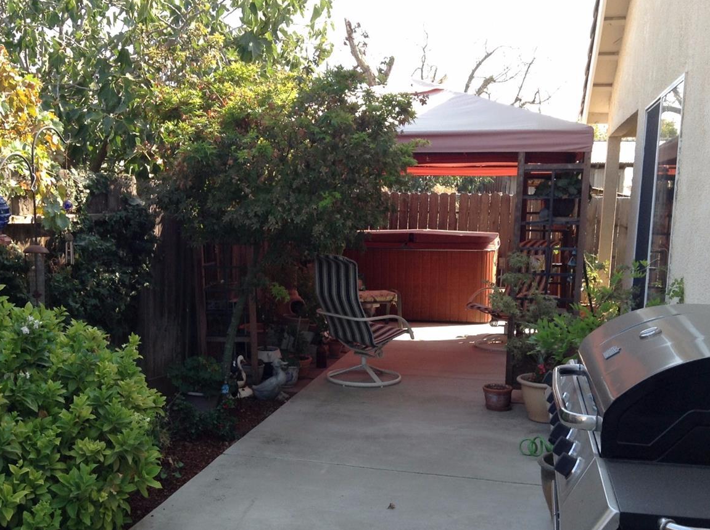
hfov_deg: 43.9
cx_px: 338
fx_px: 881
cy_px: 312
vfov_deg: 33.4
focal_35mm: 43
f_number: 2.4
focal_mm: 3.3
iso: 25
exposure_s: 1/219
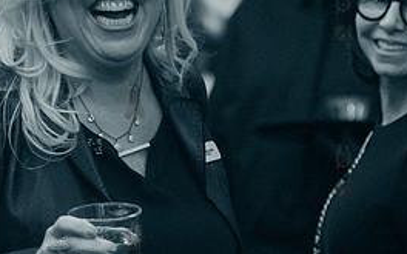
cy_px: 72
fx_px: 2407
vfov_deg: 6.0
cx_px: 61
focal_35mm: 217
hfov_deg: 9.6
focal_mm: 80
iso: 8000
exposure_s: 1/400
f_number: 2.8
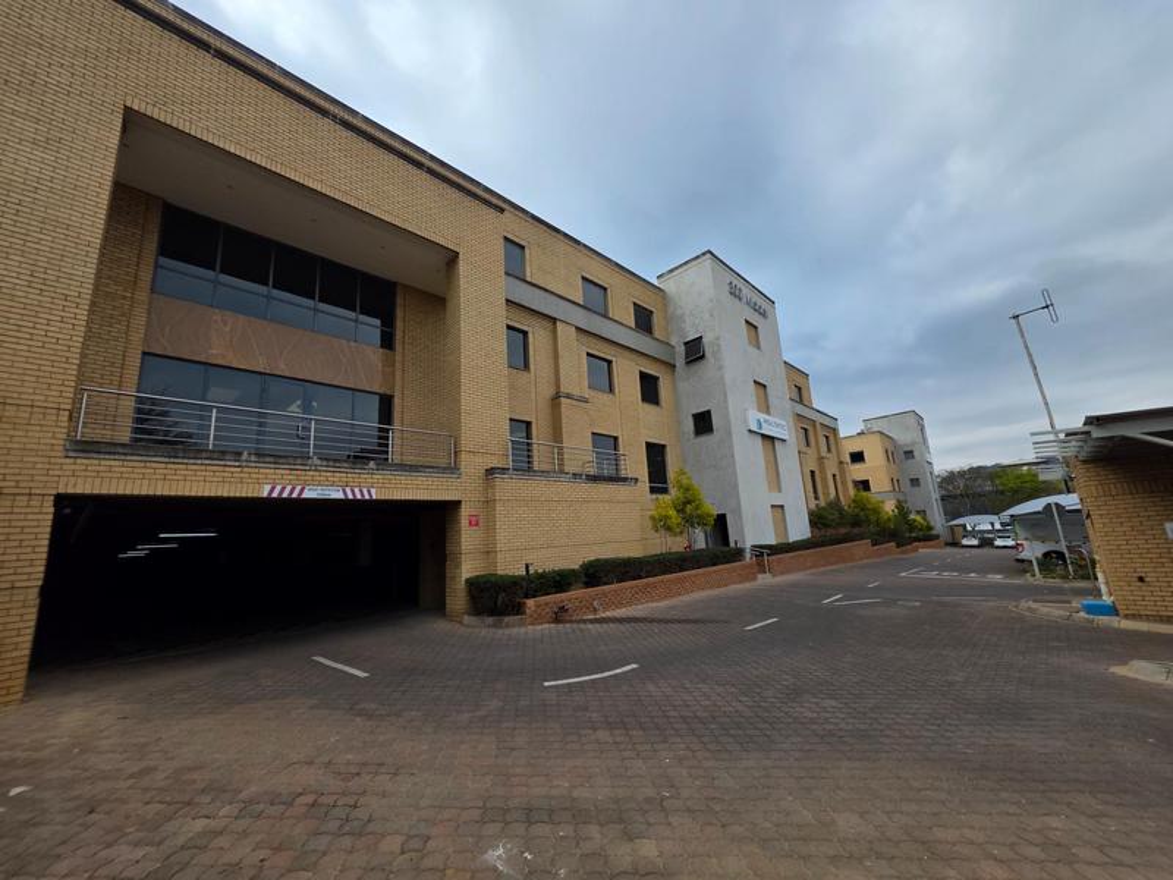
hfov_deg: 106.2
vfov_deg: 89.9
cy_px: 440
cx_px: 586
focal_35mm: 13
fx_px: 441
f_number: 1.9
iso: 40
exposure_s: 1/1461
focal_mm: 2.2
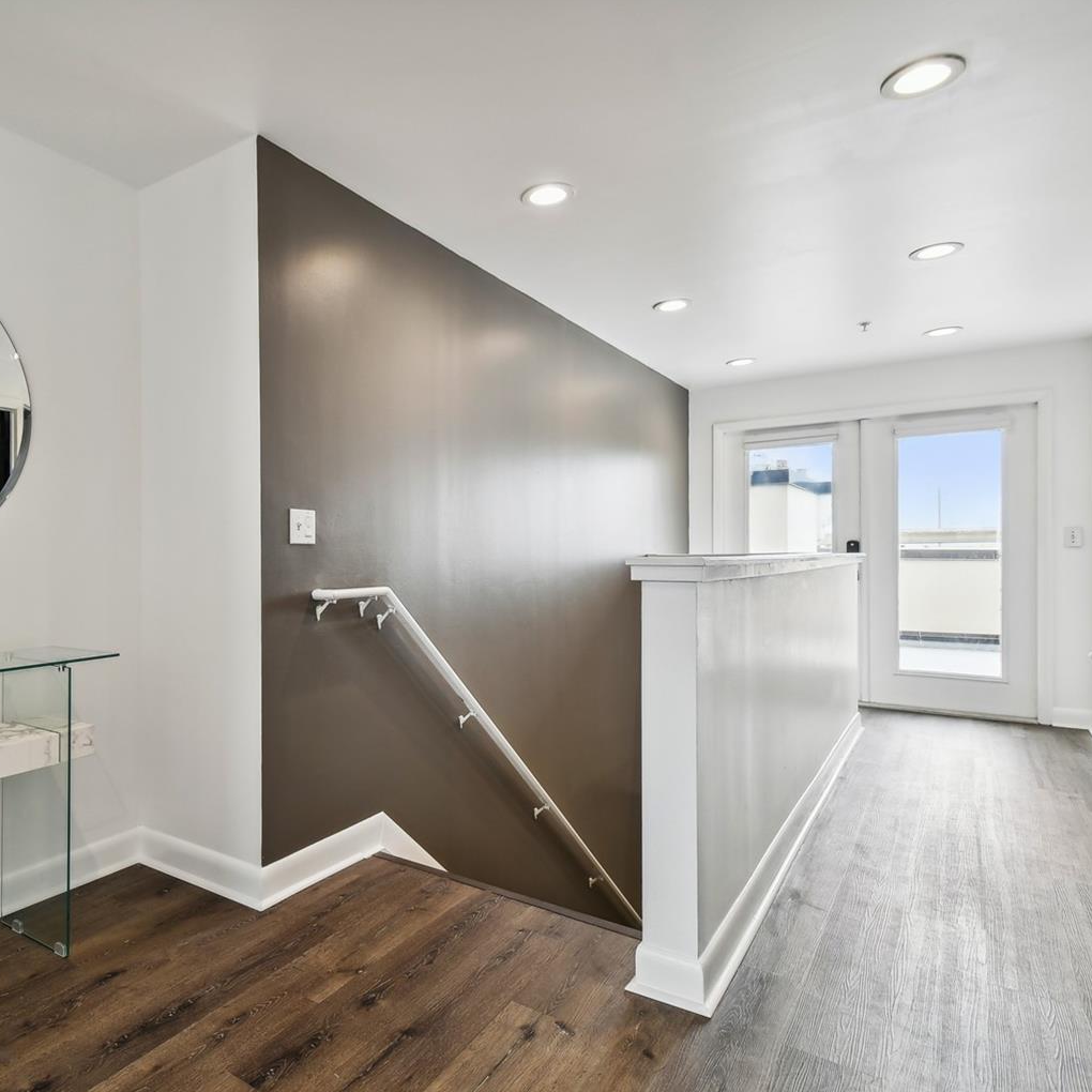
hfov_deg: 72.9
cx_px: 377
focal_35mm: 20
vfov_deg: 74.8
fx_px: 714
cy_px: 549
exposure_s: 1/13
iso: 100
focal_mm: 10
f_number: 7.1
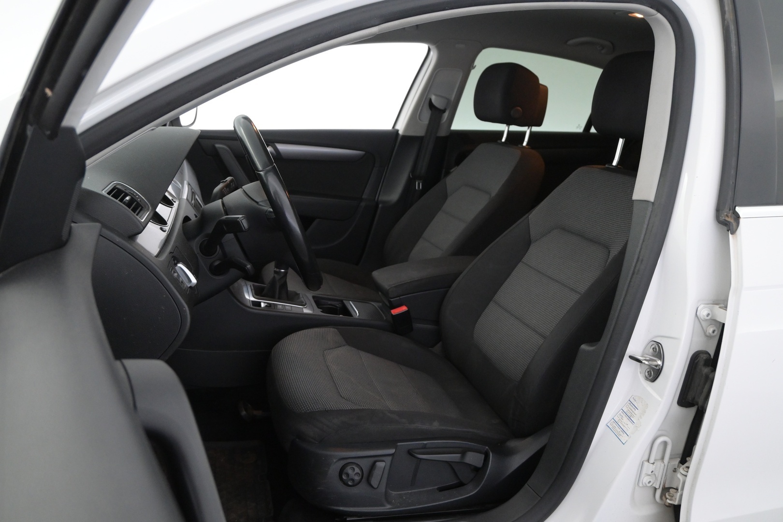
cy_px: 261
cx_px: 392
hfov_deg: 63.2
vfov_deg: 44.6
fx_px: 636
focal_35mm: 29
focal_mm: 19.5
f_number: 4.5
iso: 2500
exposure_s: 1/80
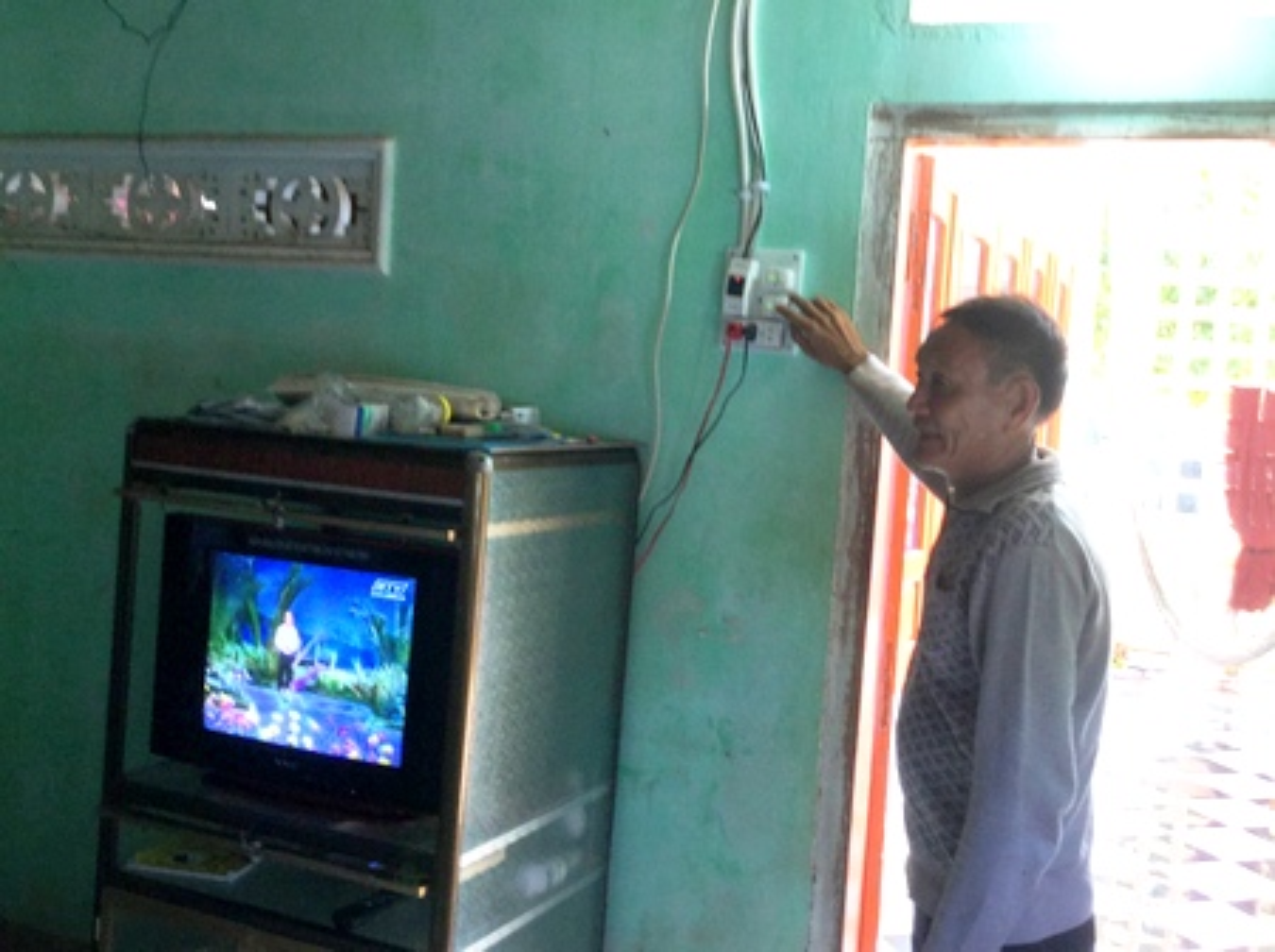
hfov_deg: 58.4
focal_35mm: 31
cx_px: 638
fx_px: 1140
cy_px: 476
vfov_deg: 45.3
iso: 25
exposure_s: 1/30
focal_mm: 3.3
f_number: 2.4
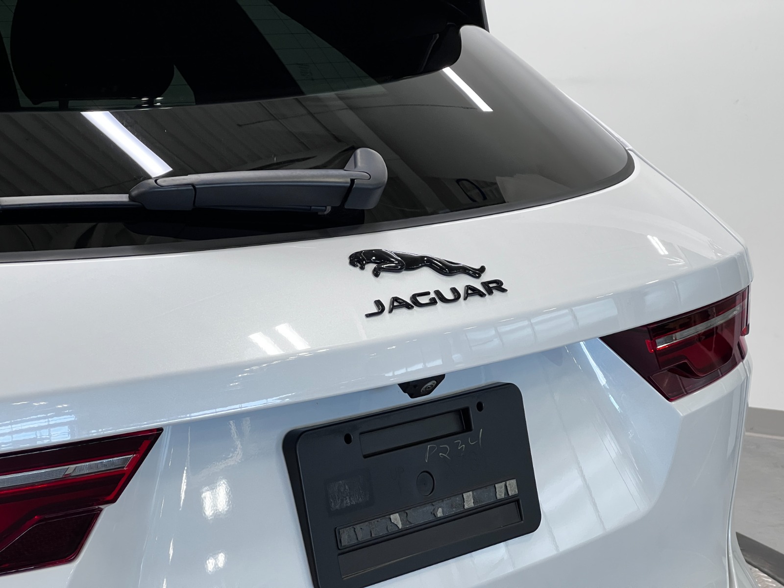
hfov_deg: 25.3
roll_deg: -0.9
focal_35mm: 77
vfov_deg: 19.1
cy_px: 294
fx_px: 1744
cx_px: 392
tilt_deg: -10.4
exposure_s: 1/120
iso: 160
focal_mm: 9
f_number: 2.8
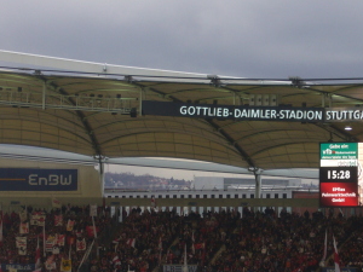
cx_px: 253
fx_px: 1835
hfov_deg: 11.3
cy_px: 118
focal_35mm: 175
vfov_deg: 8.5
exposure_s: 1/25
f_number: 5
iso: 80
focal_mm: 17.4
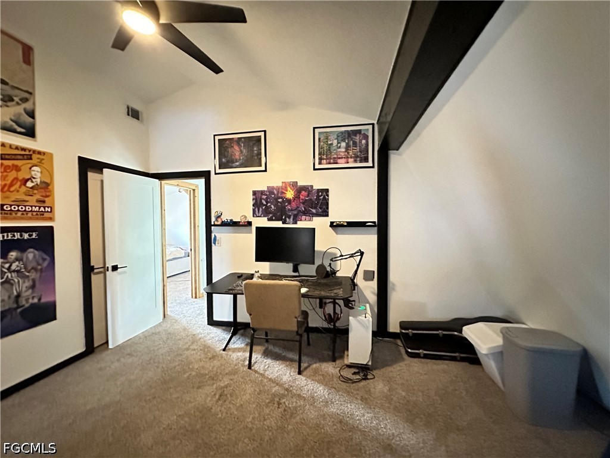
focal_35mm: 14
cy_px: 229
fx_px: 247
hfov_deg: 102.1
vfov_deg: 85.7
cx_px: 305
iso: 2000
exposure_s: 1/20
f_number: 2.2
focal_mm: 2.22
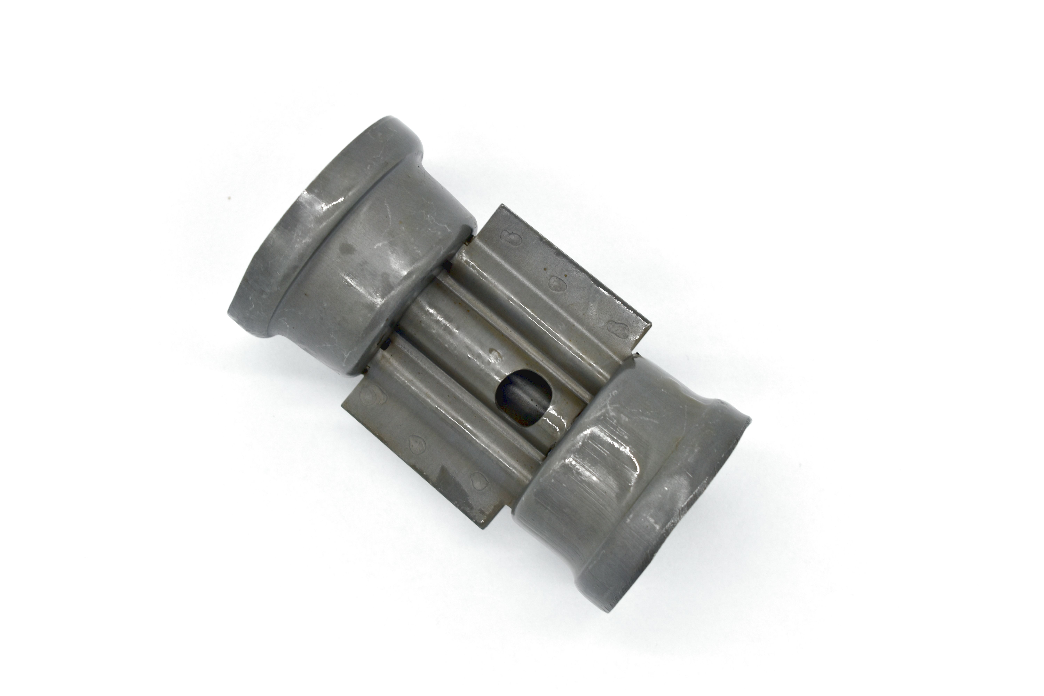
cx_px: 522
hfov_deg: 24.6
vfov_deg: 16.6
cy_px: 348
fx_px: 2392
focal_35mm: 82
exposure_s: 1/100
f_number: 7.1
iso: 100
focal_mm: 55
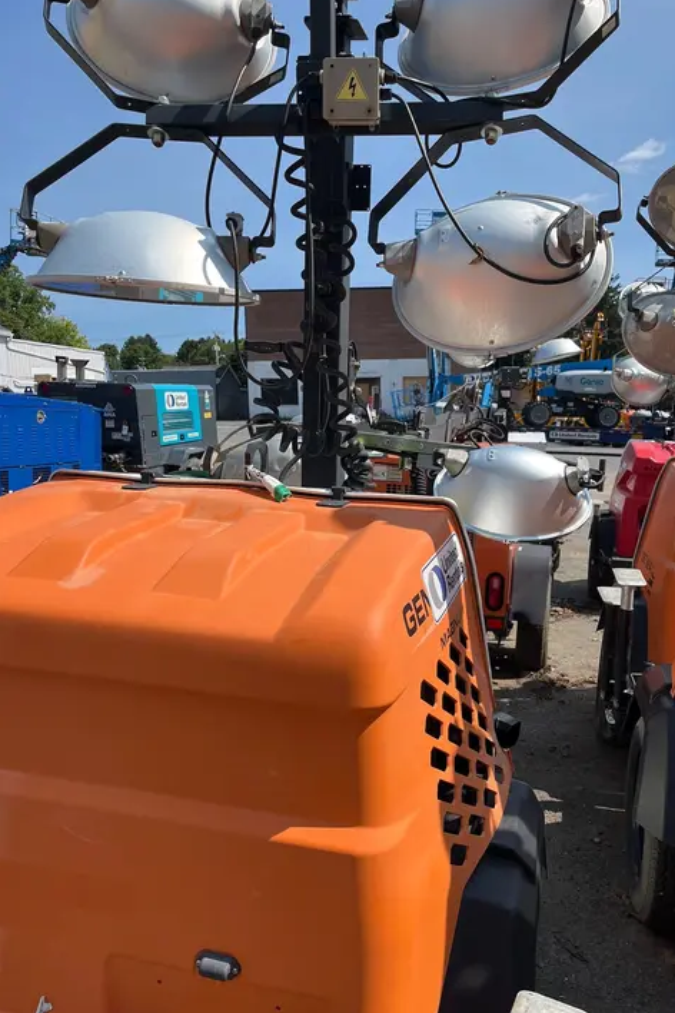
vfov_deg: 65.5
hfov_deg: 46.2
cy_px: 520
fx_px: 787
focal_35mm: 28
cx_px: 390
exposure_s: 1/2967
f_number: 1.6
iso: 50
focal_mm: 5.1
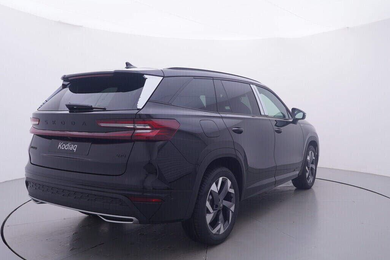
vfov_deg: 41.5
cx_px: 213
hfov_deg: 59.0
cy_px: 132
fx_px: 344
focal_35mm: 32
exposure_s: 1/80
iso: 200
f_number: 5
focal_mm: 15
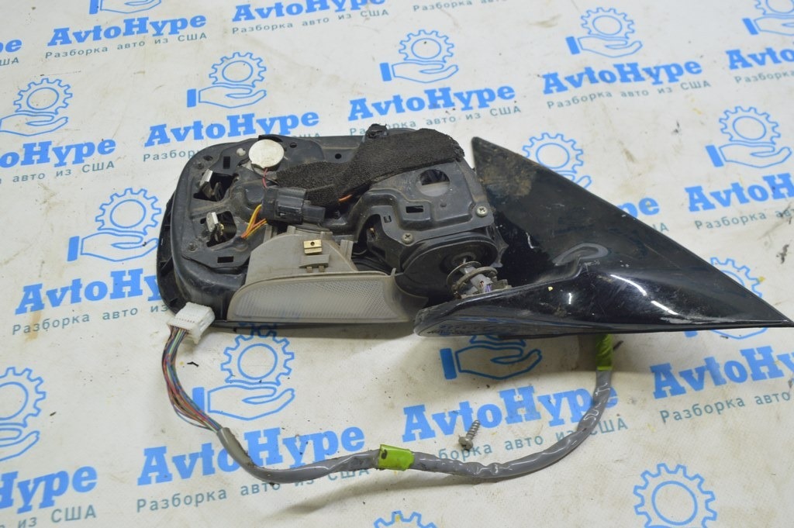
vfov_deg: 38.3
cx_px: 397
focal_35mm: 34
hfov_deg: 55.1
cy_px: 264
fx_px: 760
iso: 400
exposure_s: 1/20
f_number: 5.6
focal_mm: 23
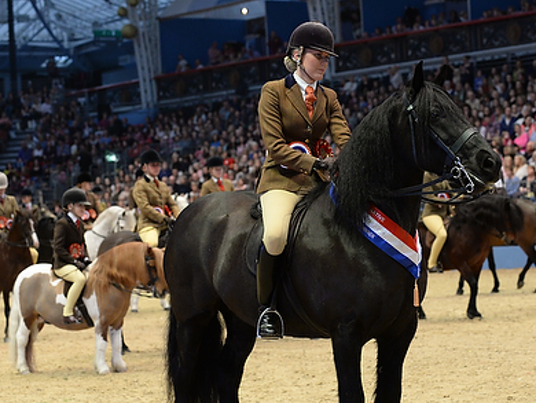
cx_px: 324
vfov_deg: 13.3
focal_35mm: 111
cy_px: 248
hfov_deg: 17.7
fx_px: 1720
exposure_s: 1/400
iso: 3200
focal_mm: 75
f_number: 4
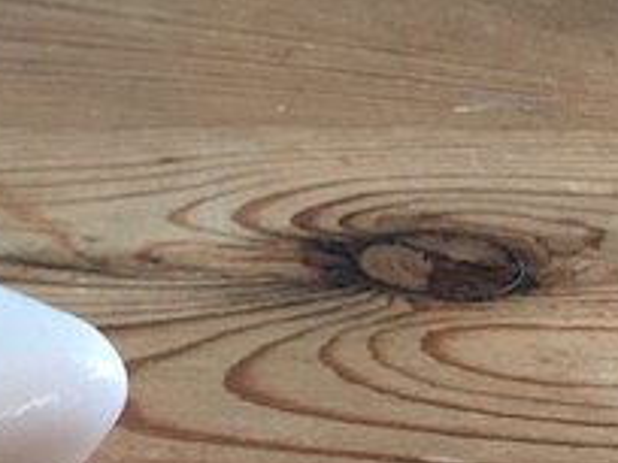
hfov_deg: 13.3
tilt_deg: -12.6
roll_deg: -1.7
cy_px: -297
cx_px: -227
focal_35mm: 142
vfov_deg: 10.0
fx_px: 2535
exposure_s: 1/100
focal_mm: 4.15
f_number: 2.2
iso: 40
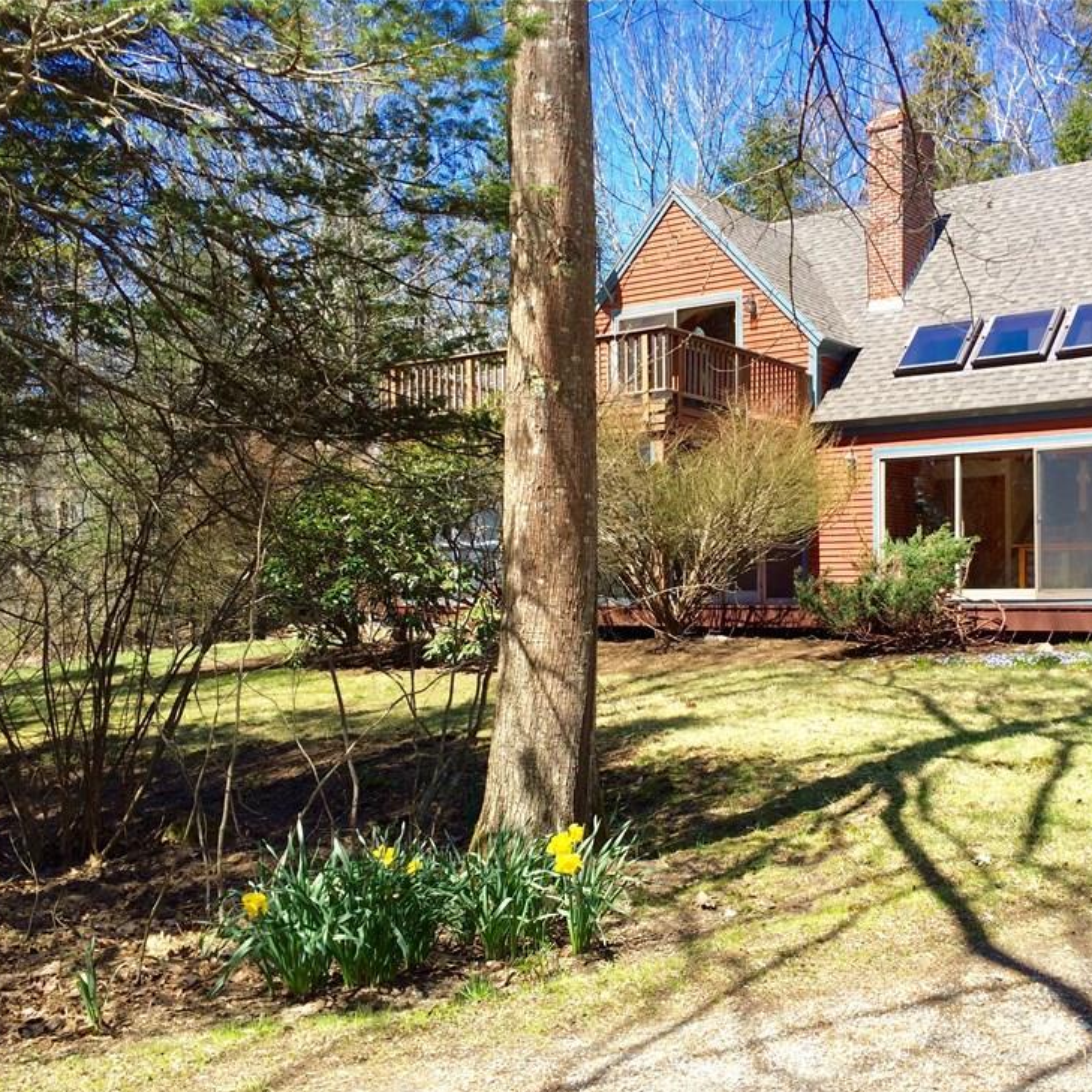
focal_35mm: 36
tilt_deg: +0.9
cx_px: 703
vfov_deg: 46.0
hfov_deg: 45.5
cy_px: 574
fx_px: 1285
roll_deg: +1.7
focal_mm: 4.15
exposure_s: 1/774
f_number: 2.2
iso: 32
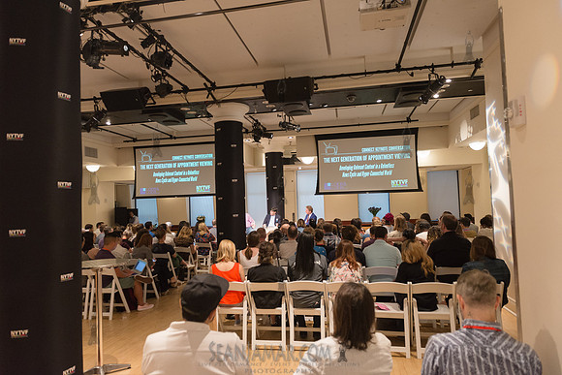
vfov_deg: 53.2
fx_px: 375
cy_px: 188
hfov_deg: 73.7
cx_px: 281
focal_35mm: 24
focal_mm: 24
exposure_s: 1/160
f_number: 4
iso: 2500
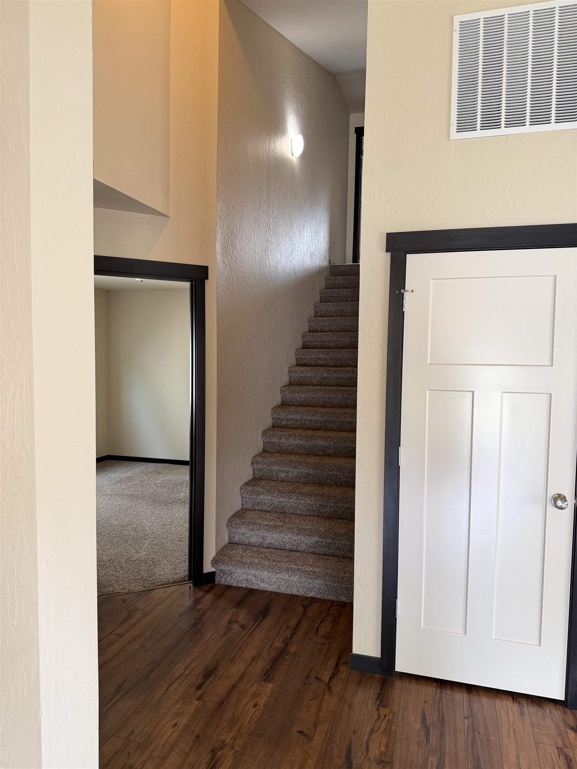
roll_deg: -1.2
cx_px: 288
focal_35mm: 24
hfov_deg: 56.8
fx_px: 533
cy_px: 384
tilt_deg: -2.9
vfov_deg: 71.6
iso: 200
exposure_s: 1/60
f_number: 1.78
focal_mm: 6.76
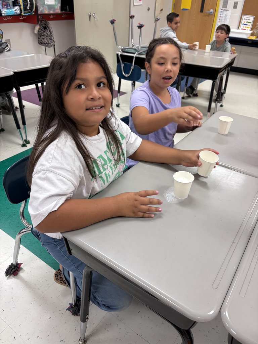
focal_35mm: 26
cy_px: 172
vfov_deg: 67.3
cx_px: 129
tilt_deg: -32.6
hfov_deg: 53.1
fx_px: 258
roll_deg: -3.0
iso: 100
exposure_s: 1/60
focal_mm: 5.96
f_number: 1.6
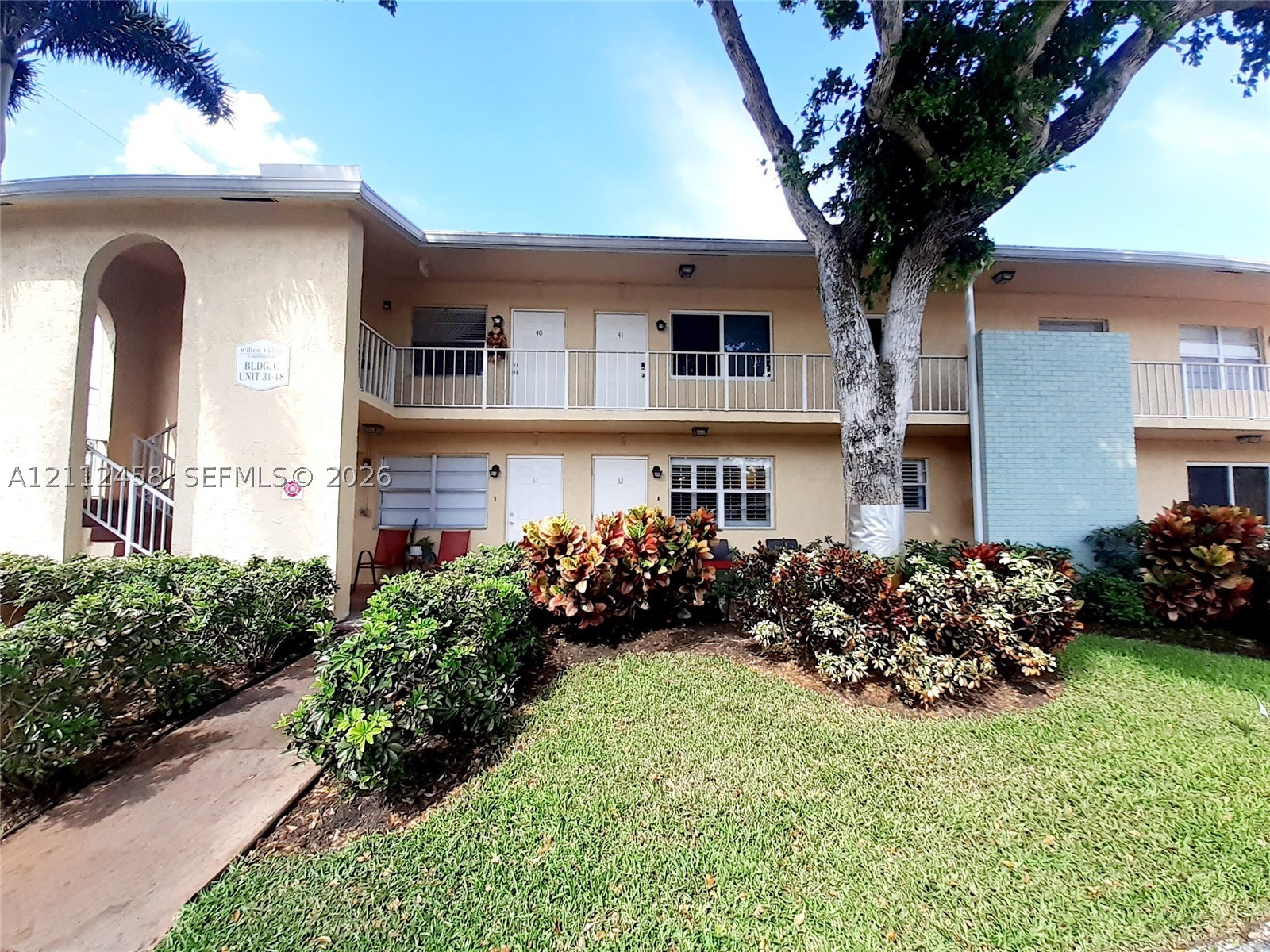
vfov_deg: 89.9
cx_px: 635
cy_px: 476
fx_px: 477
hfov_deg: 106.2
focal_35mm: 13
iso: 40
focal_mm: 1.13
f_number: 2.2
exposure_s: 1/489
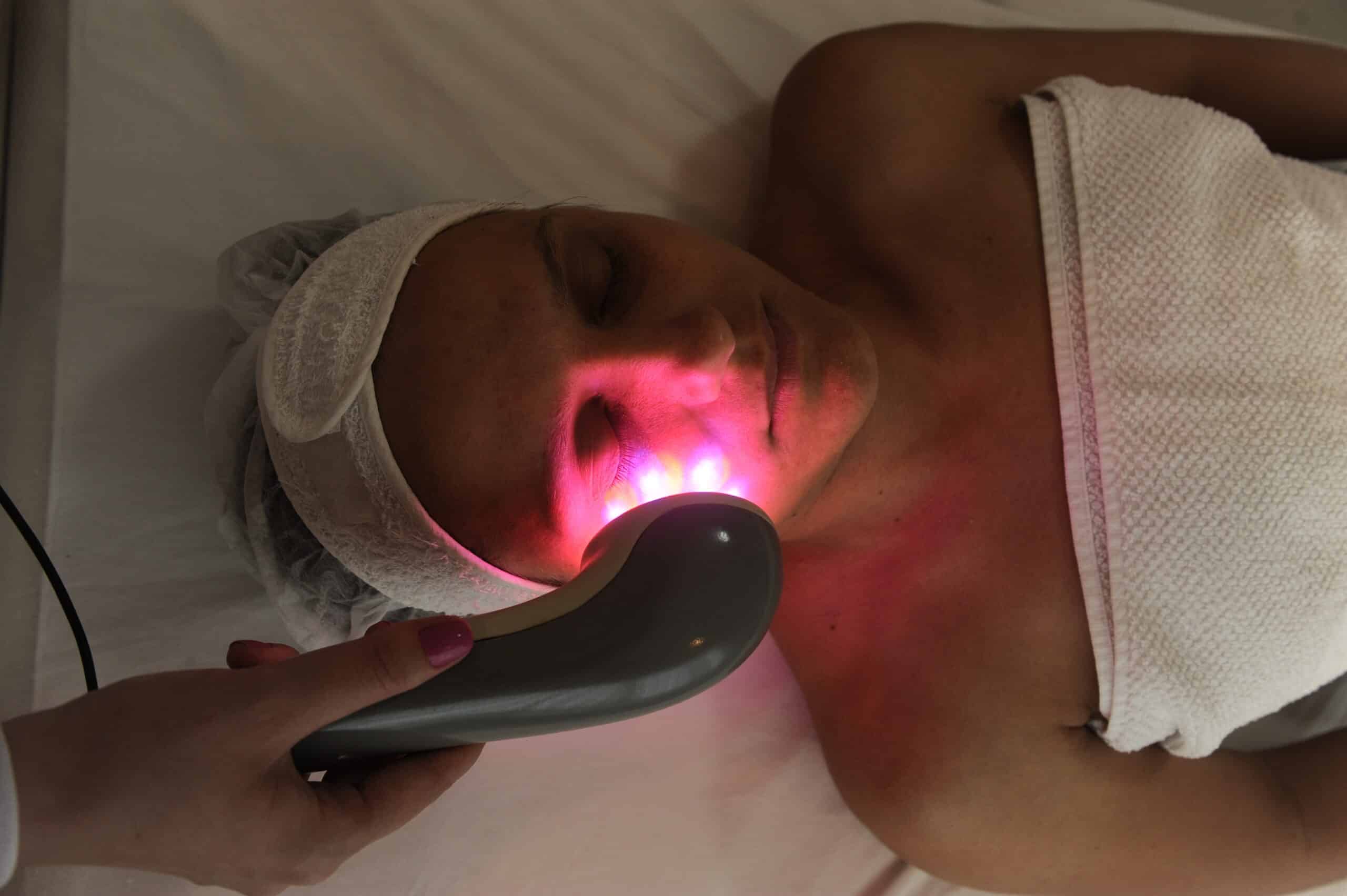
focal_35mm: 31
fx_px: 1159
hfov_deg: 60.3
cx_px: 674
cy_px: 448
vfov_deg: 42.3
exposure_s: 1/125
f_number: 5
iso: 320
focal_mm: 31
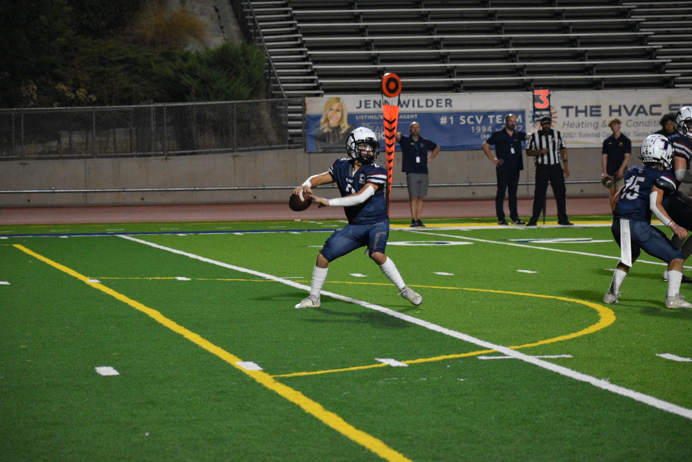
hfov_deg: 12.5
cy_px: 231
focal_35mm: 165
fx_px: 3171
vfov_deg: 8.3
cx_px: 346
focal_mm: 110
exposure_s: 1/250
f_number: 4.8
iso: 3200
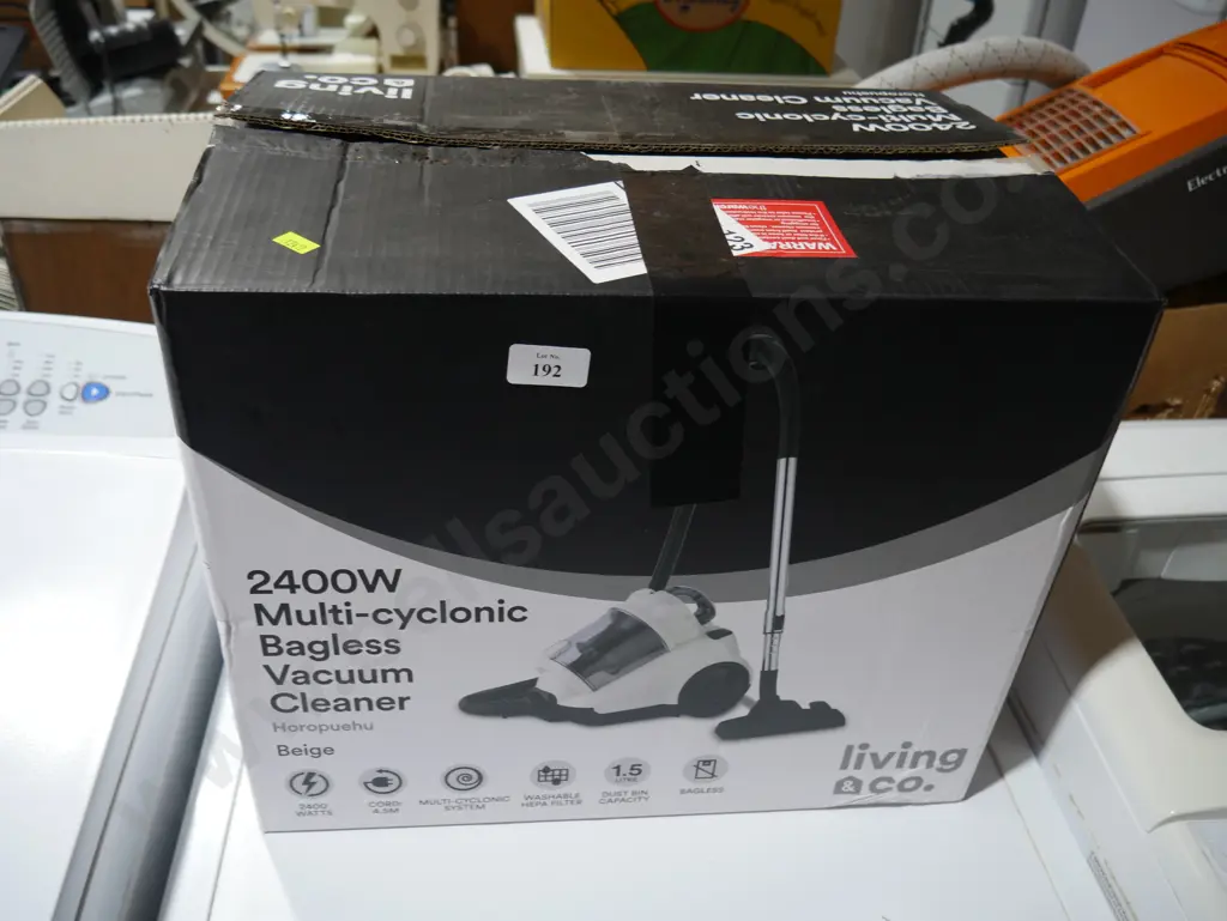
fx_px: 1064
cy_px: 460
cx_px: 614
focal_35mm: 30
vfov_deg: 46.8
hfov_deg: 59.9
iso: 200
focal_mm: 15
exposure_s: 1/80
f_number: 3.6
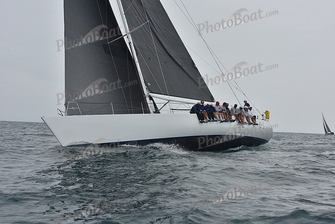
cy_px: 112
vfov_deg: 19.5
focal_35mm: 70
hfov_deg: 28.8
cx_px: 168
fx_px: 652
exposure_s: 1/800
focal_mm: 70
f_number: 11
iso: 250
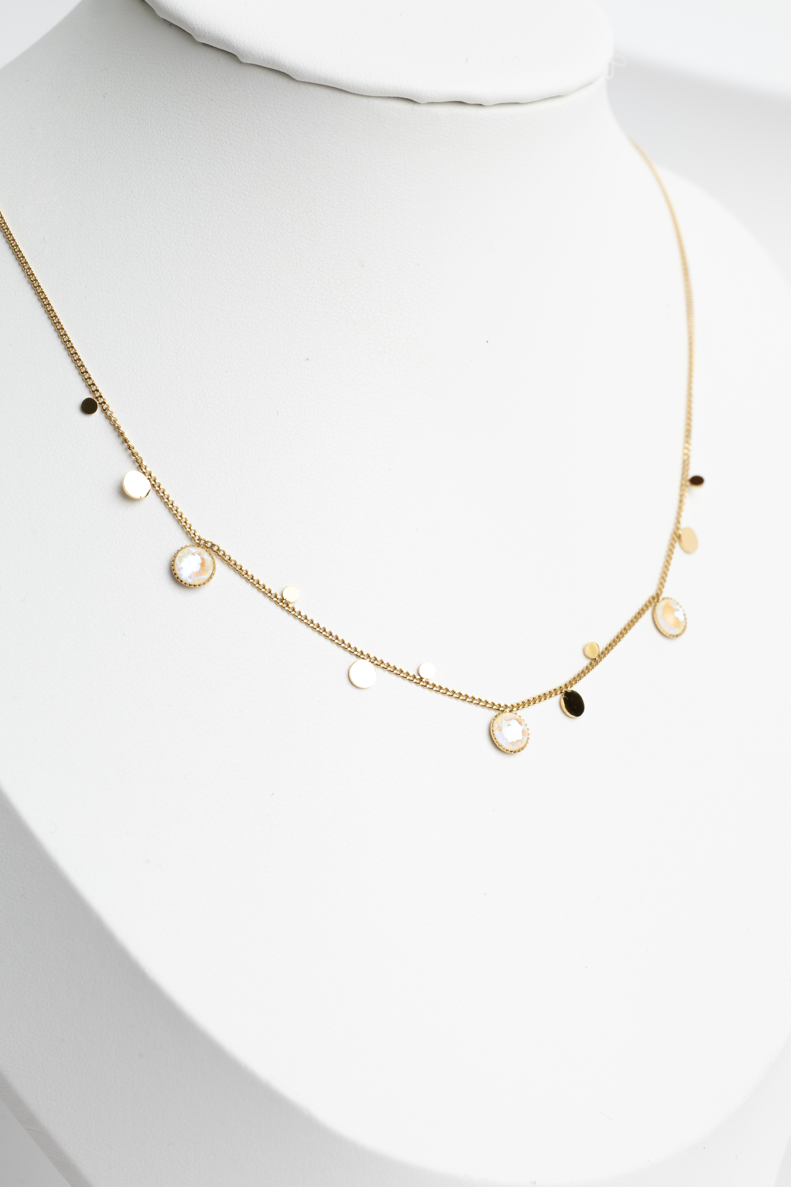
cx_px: 396
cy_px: 594
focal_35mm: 105
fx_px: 3460
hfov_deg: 13.0
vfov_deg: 19.5
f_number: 16
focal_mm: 105
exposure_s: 1/160
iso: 200
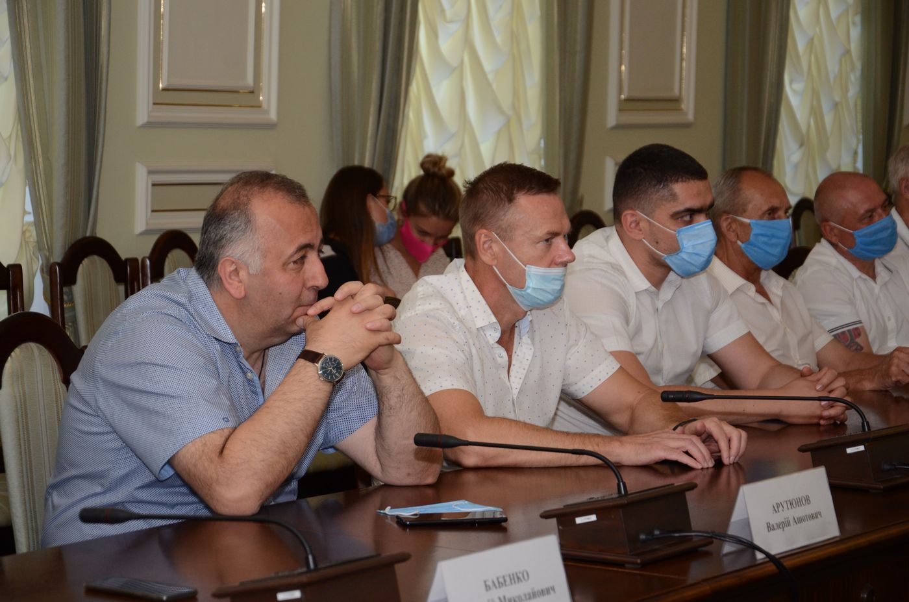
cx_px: 454
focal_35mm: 105
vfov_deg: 13.0
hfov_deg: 19.5
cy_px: 301
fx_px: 2646
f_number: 5.3
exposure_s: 1/250
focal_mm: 70
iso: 800
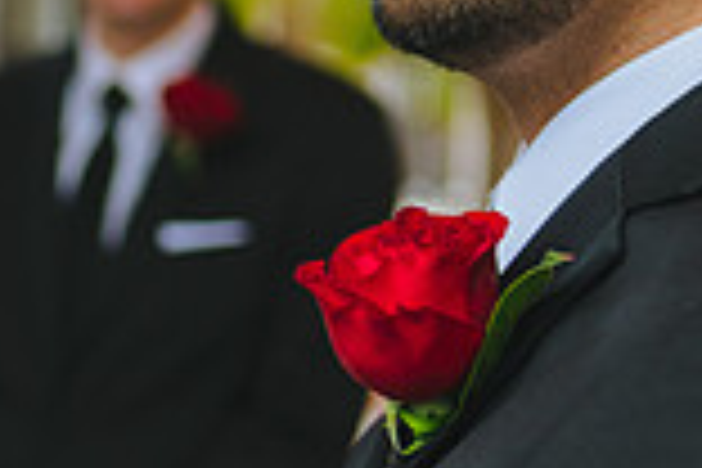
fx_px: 2535
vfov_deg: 10.5
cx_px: -333
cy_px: 236
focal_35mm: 130
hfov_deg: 14.7
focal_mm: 35
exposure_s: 1/200
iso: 800
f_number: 2.2
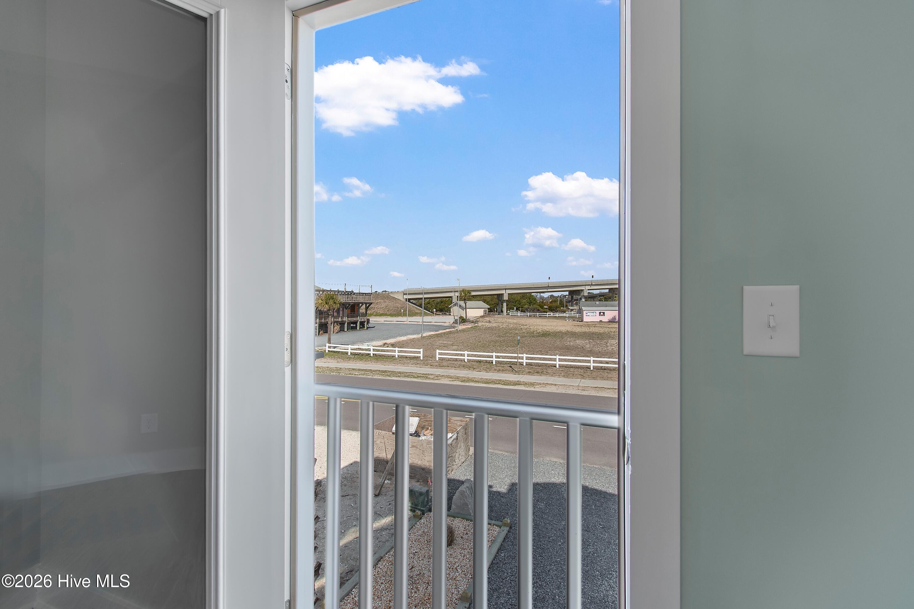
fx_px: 381
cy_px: 304
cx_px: 457
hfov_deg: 100.4
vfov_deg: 77.3
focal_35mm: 15
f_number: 4.5
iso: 100
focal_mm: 10
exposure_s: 1/30
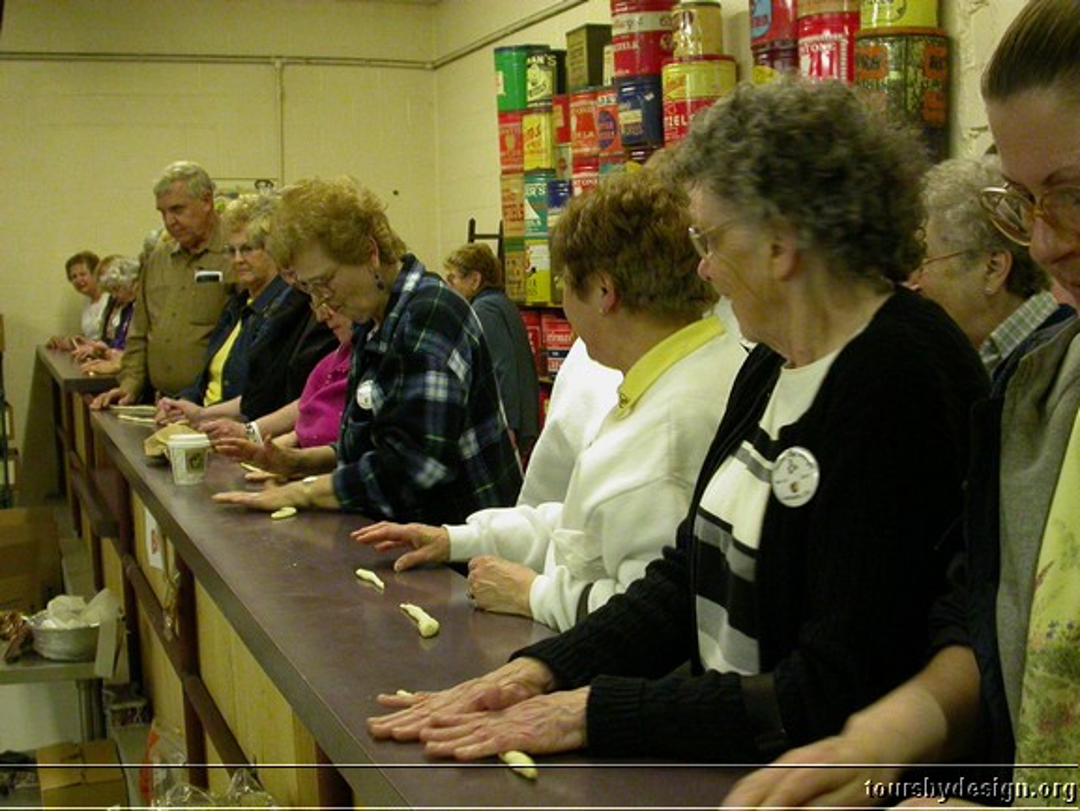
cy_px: 406
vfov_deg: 32.2
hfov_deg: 42.1
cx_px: 540
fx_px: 1404
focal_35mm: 45
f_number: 2.7
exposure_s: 1/44.8
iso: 400
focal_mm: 9.3
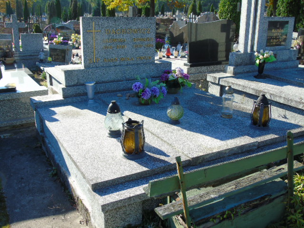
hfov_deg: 54.0
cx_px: 152
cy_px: 114
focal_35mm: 34
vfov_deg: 41.8
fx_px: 299
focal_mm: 6.1
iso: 80
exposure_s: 1/250
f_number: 3.8
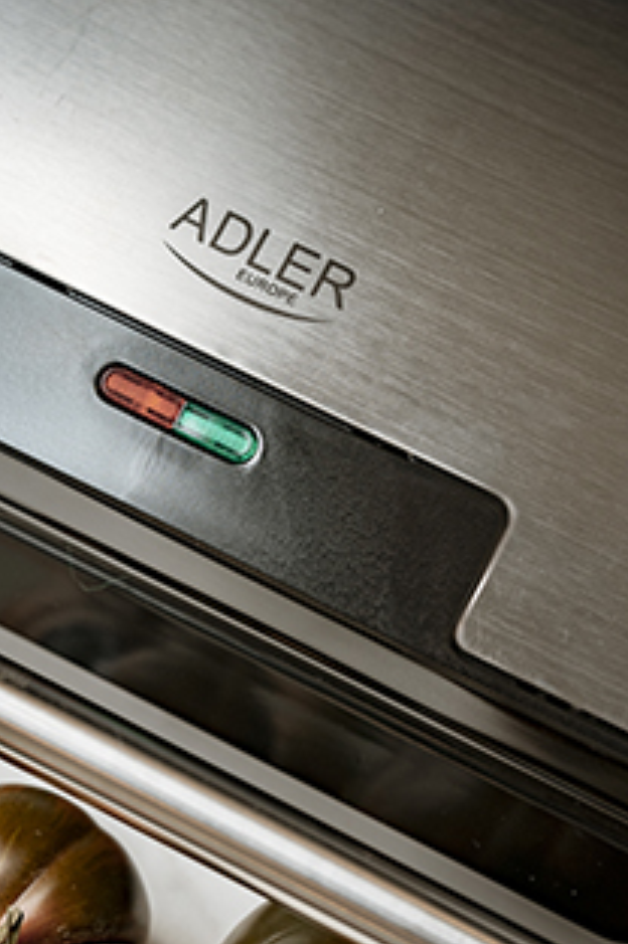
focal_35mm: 136
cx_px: 128
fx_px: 3566
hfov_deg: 10.0
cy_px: 555
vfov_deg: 15.1
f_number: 4
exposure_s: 1/125
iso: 200
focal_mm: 85
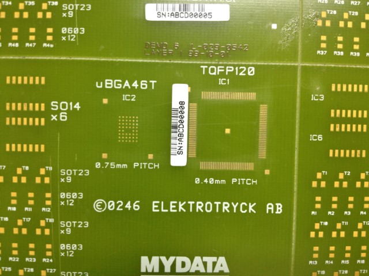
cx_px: 184
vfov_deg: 40.7
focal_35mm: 35
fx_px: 373
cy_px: 138
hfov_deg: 52.6
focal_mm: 4.28
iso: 80
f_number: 2.4
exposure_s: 1/20
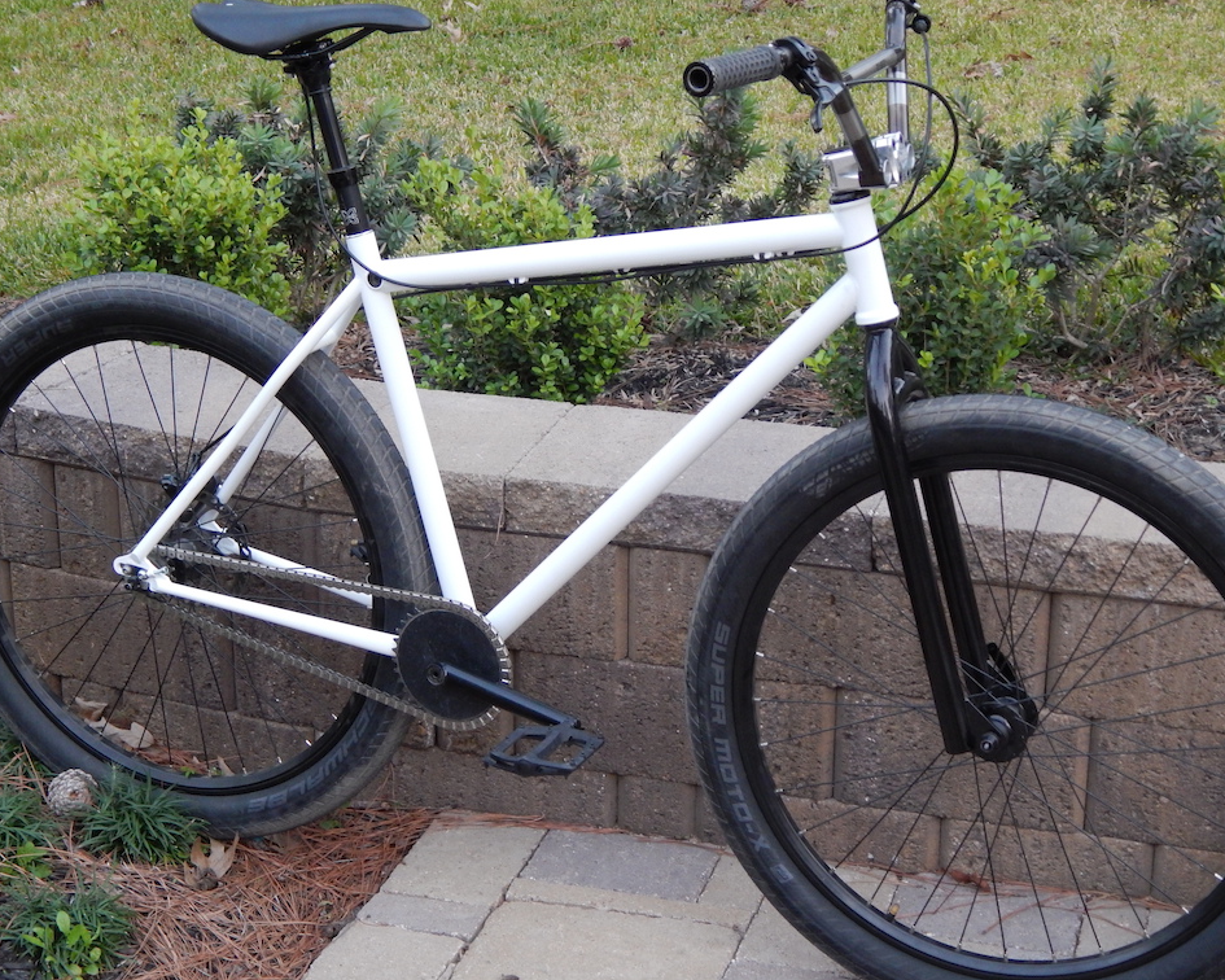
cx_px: 604
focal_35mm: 73
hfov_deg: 26.1
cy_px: 484
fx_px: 2647
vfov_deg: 21.0
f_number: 4.1
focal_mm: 12.3
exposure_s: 1/25
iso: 400
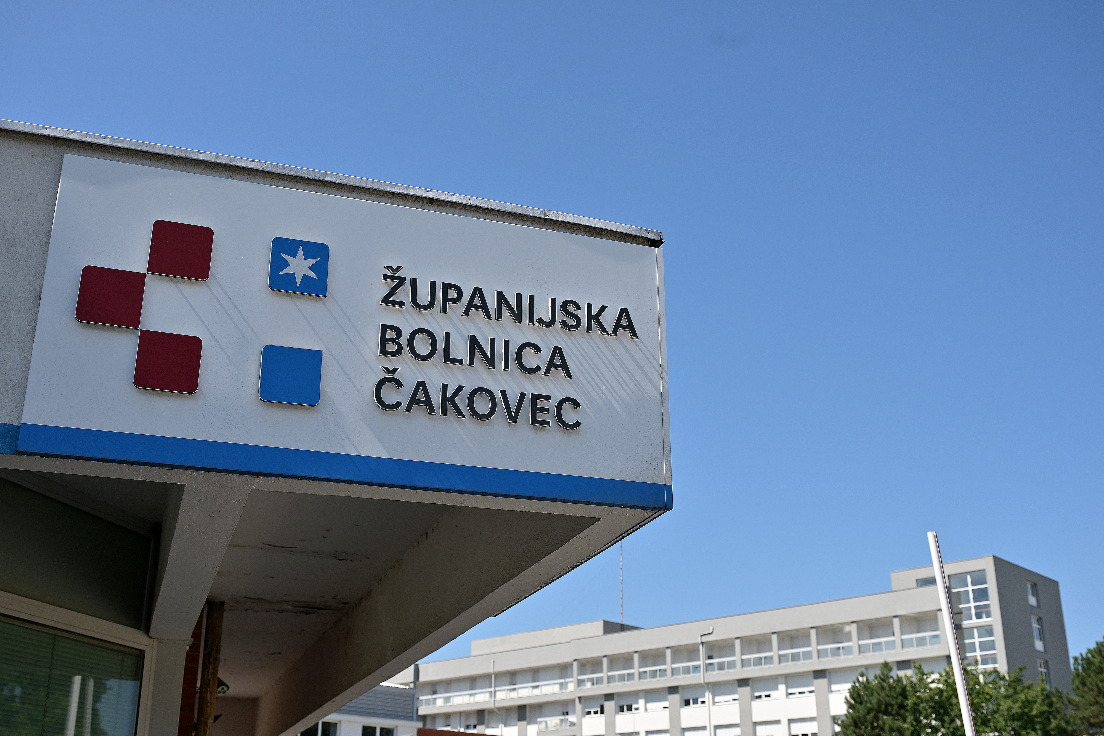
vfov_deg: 34.2
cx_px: 552
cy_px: 368
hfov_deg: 49.6
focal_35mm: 39
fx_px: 1196
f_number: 5
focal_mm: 39
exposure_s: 1/1600
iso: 200
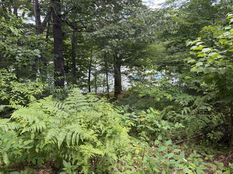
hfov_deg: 71.6
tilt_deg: -16.3
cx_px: 116
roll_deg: +3.2
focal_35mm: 24
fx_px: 162
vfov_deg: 56.8
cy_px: 87
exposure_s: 1/178
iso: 64
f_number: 1.78
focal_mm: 6.76
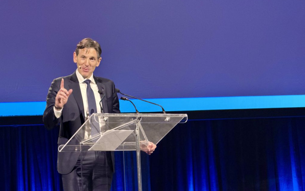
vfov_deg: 12.2
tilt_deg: +2.8
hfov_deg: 19.5
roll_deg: +3.9
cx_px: 152
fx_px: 890
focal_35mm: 107
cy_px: 107
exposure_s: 1/60
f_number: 2.8
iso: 320
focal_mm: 16.89
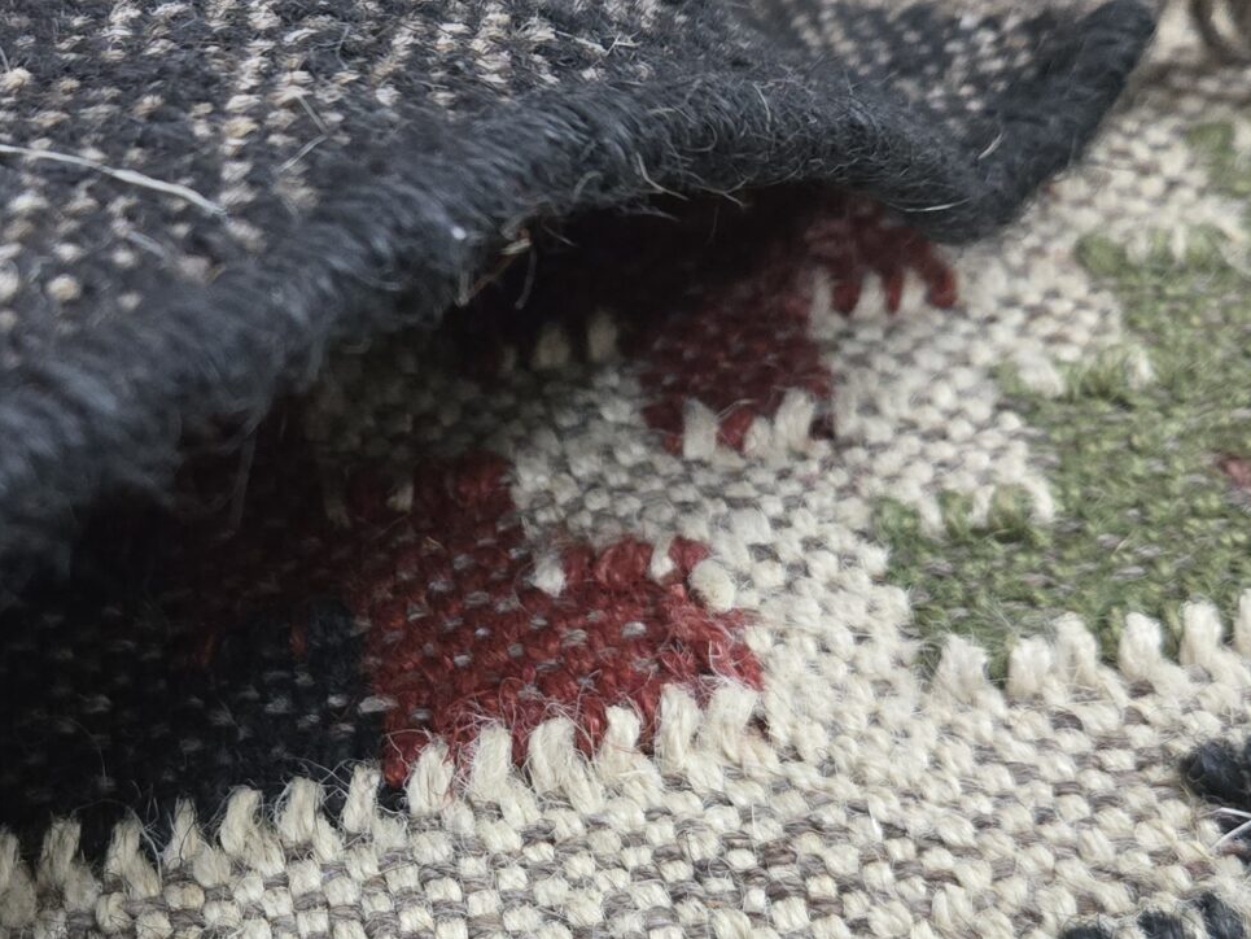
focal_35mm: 61
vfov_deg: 23.7
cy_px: 746
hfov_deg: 31.1
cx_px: 309
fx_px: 2205
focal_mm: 5.4
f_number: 1.8
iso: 1250
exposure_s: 1/100
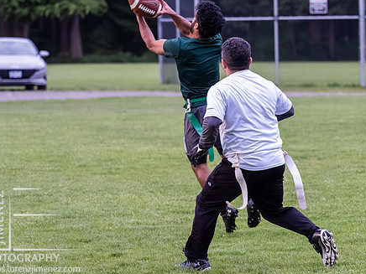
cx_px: 210
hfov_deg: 6.5
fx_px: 3235
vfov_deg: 4.9
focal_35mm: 306
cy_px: 97
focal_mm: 115
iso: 6400
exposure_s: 1/1250
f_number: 4
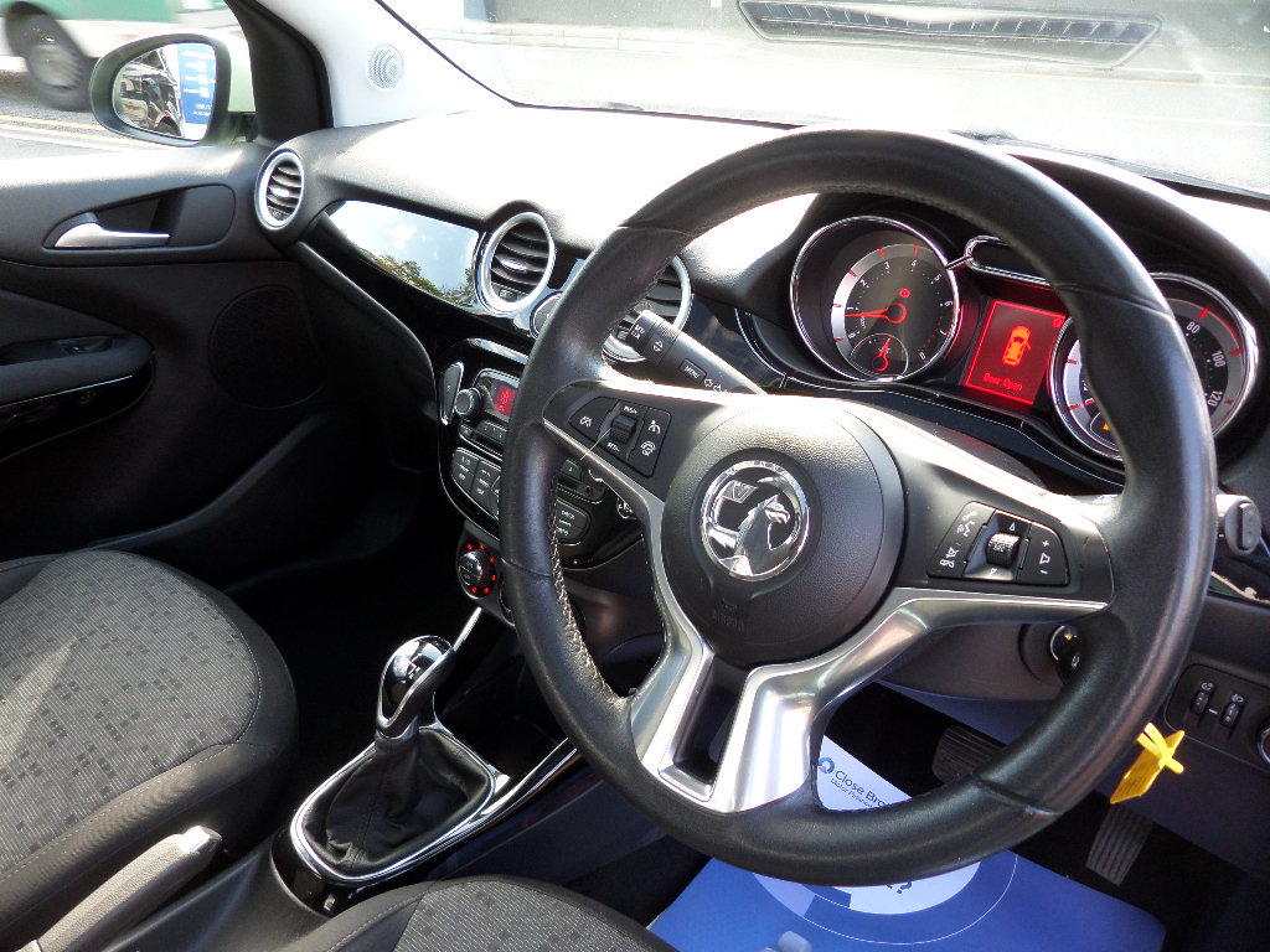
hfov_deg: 71.6
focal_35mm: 24
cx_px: 635
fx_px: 881
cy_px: 476
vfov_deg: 56.8
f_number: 3.1
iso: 100
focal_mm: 4.3
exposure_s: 1/30
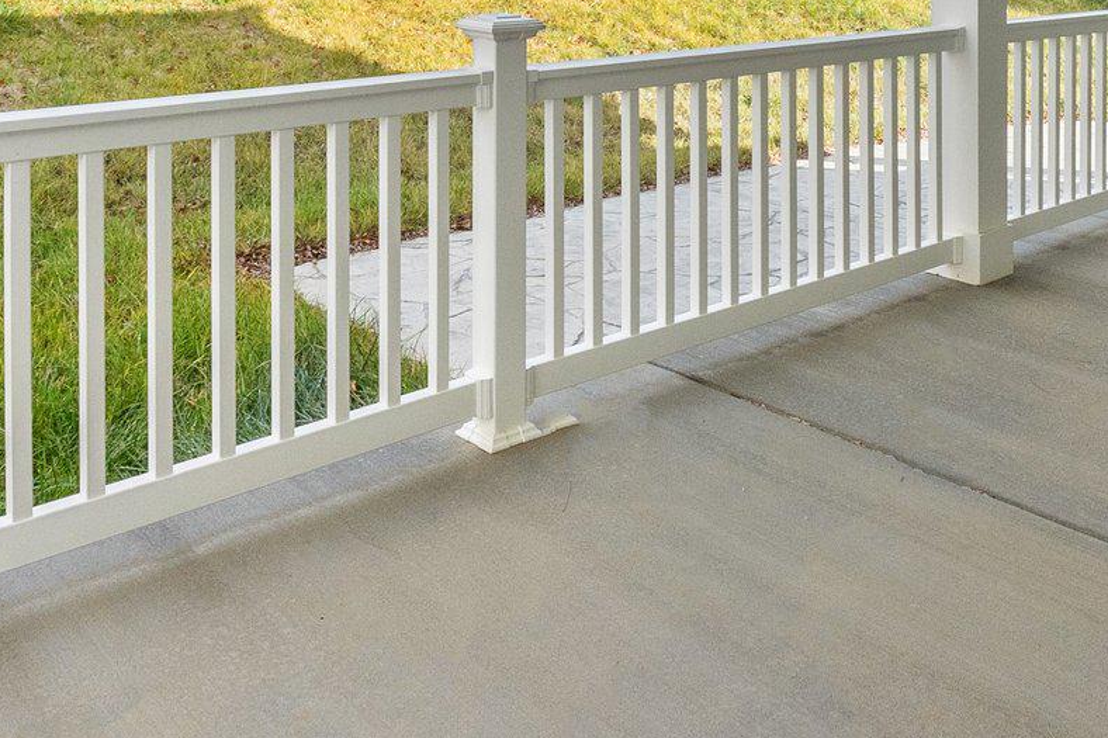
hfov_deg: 49.1
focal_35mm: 39
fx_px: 1200
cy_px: -75
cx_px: 685
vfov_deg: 30.5
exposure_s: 1/800
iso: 640
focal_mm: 10
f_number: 8
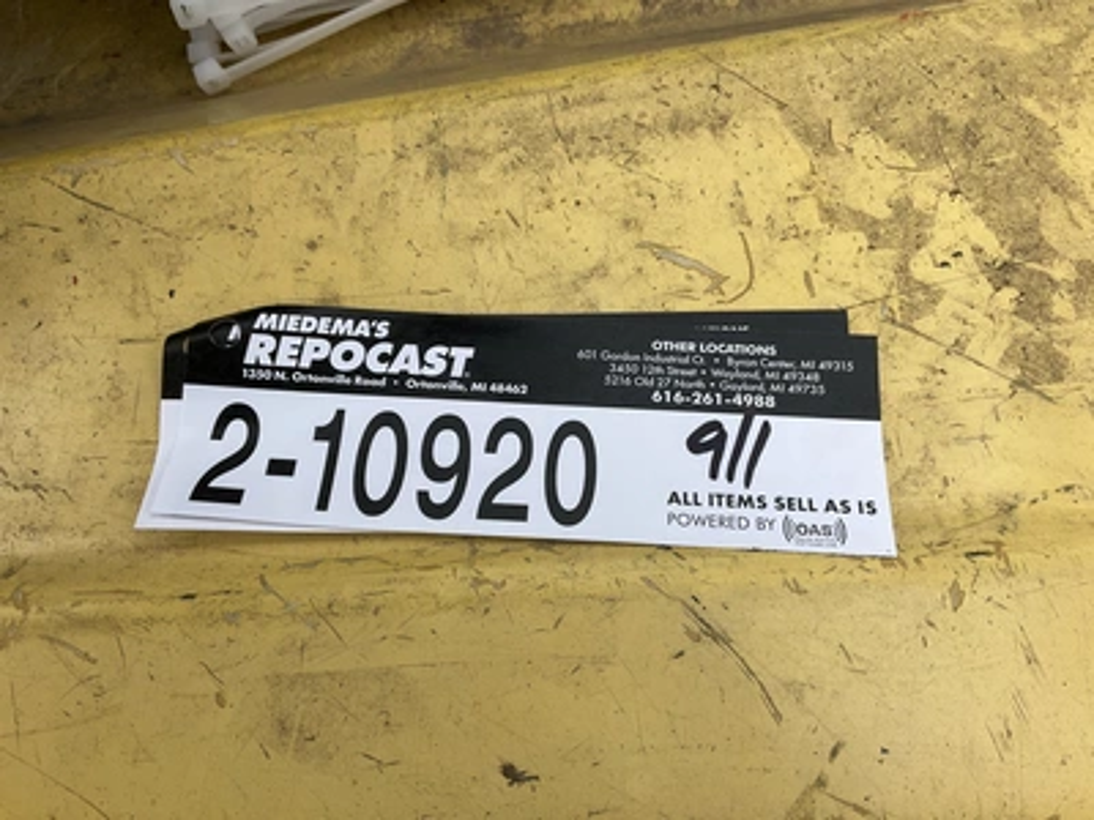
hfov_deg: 61.7
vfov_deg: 48.2
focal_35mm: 29
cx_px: 547
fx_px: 917
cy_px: 410
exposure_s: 1/574
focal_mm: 3
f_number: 1.8
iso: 25
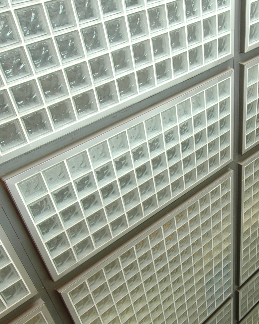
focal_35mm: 39
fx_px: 374
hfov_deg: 36.6
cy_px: 232
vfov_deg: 45.6
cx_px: 215
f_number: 5.6
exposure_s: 1/45
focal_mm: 12
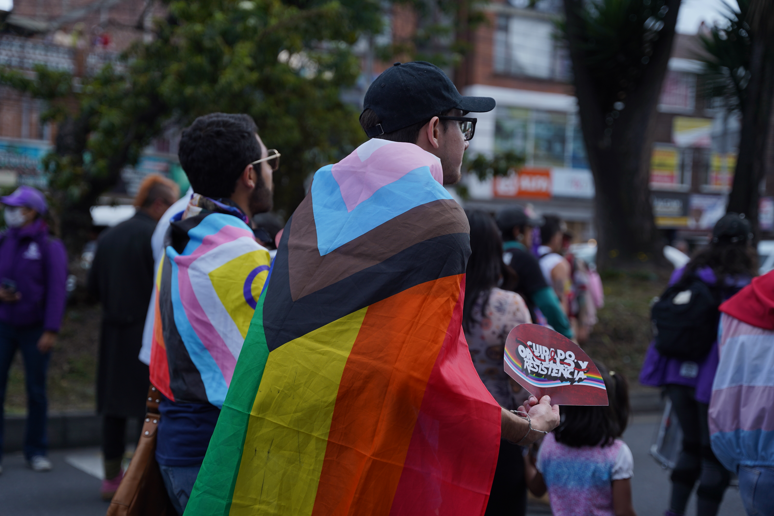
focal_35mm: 56
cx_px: 387
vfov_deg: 24.2
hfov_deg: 35.7
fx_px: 1202
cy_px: 258
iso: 100
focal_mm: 55.9
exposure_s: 1/1000
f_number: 2.8
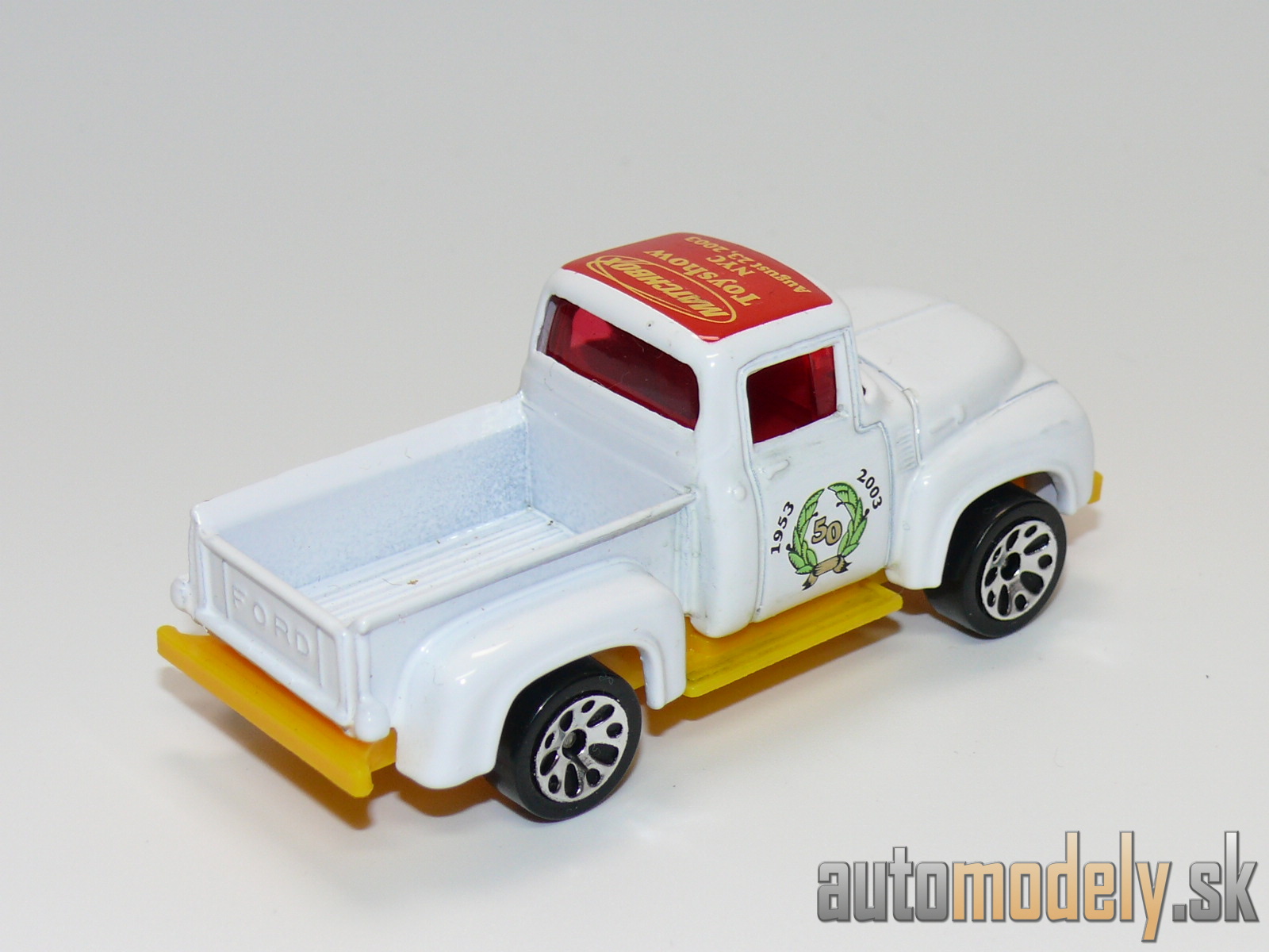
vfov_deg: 15.9
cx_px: 634
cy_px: 476
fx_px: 3409
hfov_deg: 21.1
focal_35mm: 93
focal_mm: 12.8
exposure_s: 1/30
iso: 100
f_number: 4
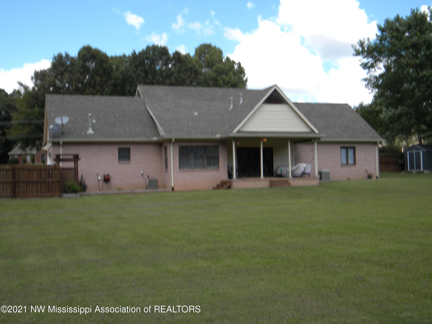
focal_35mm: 41
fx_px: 512
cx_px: 216
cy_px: 162
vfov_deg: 35.1
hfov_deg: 45.8
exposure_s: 1/462
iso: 80
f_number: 3.8
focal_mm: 7.3
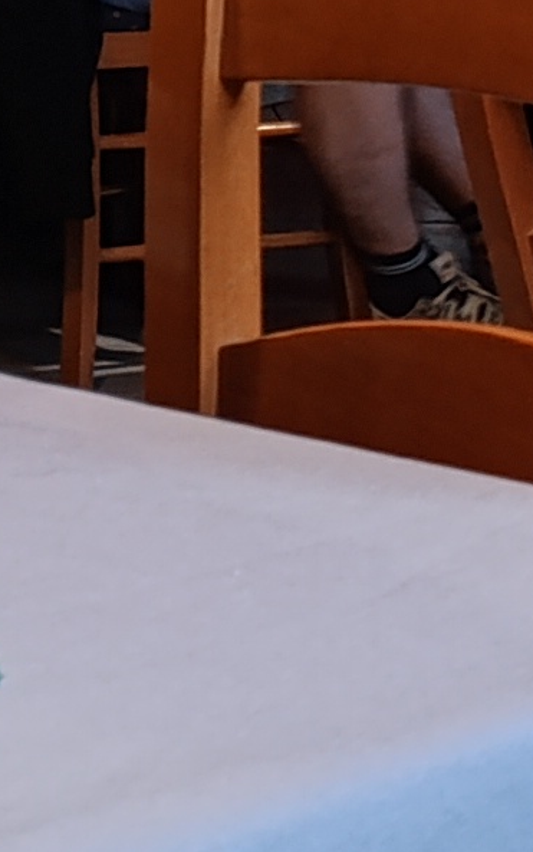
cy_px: -1062
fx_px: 3902
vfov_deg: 10.9
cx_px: -652
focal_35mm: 168
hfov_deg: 7.4
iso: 1250
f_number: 1.6
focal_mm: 6.14
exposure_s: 1/33.3
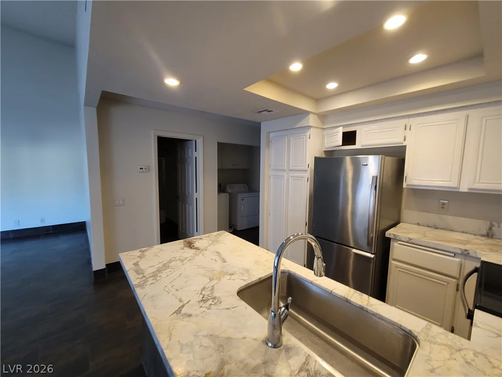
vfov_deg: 89.9
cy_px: 188
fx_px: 189
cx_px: 251
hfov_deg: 106.2
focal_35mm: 13
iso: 320
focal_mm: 2.2
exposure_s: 1/40
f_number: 2.2
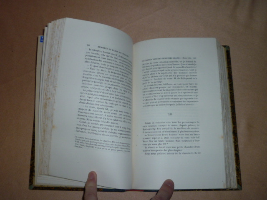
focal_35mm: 39
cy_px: 100
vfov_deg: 36.8
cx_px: 134
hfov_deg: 47.9
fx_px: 301
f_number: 3.3
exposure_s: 1/30
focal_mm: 5.2
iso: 100
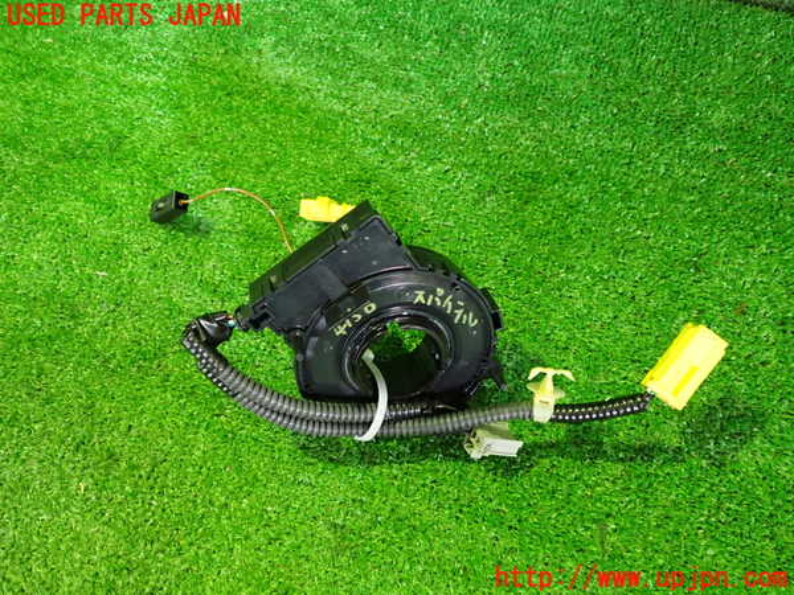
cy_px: 298
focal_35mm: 30
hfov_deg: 60.0
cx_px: 397
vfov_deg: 46.8
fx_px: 688
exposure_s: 1/20
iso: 800
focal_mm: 5.4
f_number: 2.3
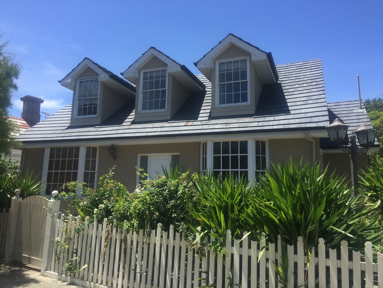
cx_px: 192
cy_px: 144
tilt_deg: +10.9
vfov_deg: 48.2
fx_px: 321
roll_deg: -3.0
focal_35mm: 29
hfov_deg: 61.7
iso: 32
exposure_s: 1/1199
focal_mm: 4.15
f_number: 2.2
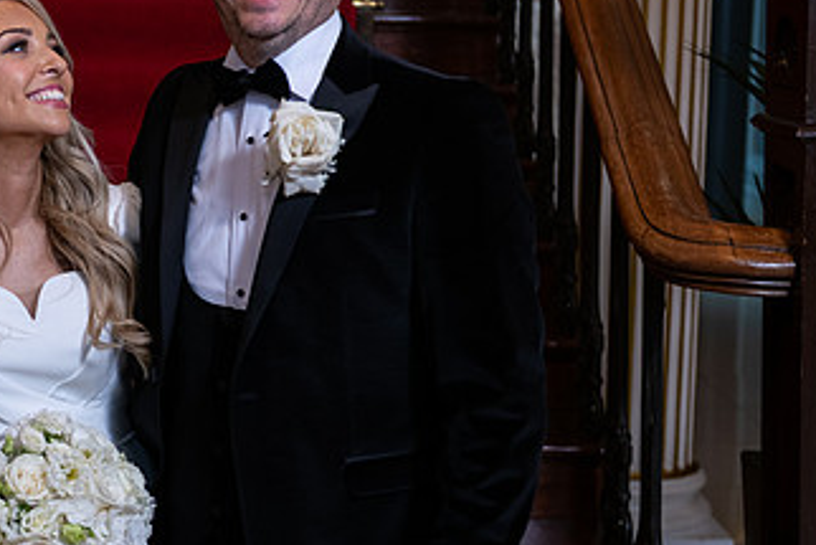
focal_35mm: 90
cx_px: 109
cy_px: 209
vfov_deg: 15.2
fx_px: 2041
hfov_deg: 22.2
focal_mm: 50
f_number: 3.5
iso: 500
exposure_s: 1/160
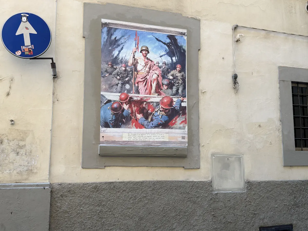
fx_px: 320
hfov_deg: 51.4
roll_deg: -0.7
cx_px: 154
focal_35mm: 36
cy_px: 116
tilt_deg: +9.1
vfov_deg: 39.7
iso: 50
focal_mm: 6.76
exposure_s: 1/188
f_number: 1.78
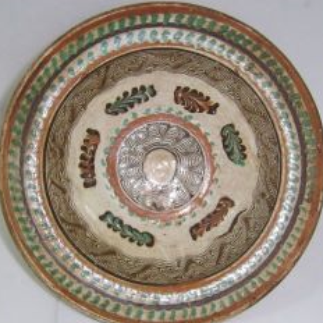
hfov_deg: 29.5
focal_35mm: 58
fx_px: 612
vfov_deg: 29.5
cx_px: 155
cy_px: 198
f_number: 2.8
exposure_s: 1/30
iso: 50
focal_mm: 7.8
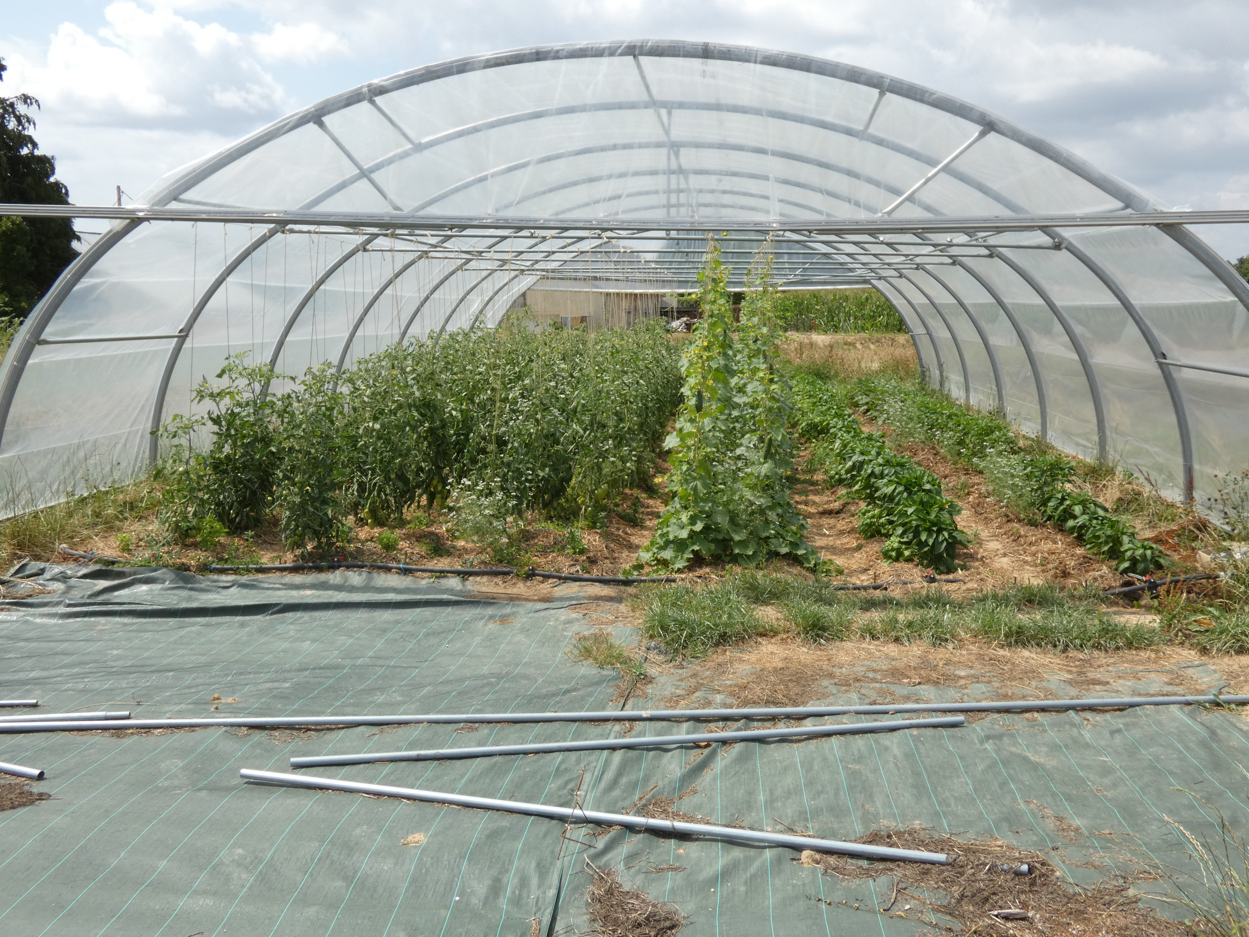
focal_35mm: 31
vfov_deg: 45.4
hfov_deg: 58.4
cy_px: 468
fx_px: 1119
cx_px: 624
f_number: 5.6
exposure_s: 1/320
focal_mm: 5.5
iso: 80
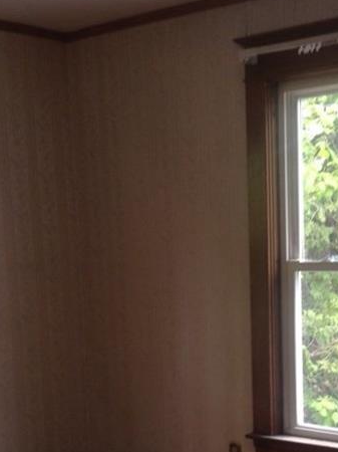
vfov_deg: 25.4
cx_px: 237
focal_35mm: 75
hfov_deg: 19.5
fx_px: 977
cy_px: 377
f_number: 2.4
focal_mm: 3.3
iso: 32
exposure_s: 1/25
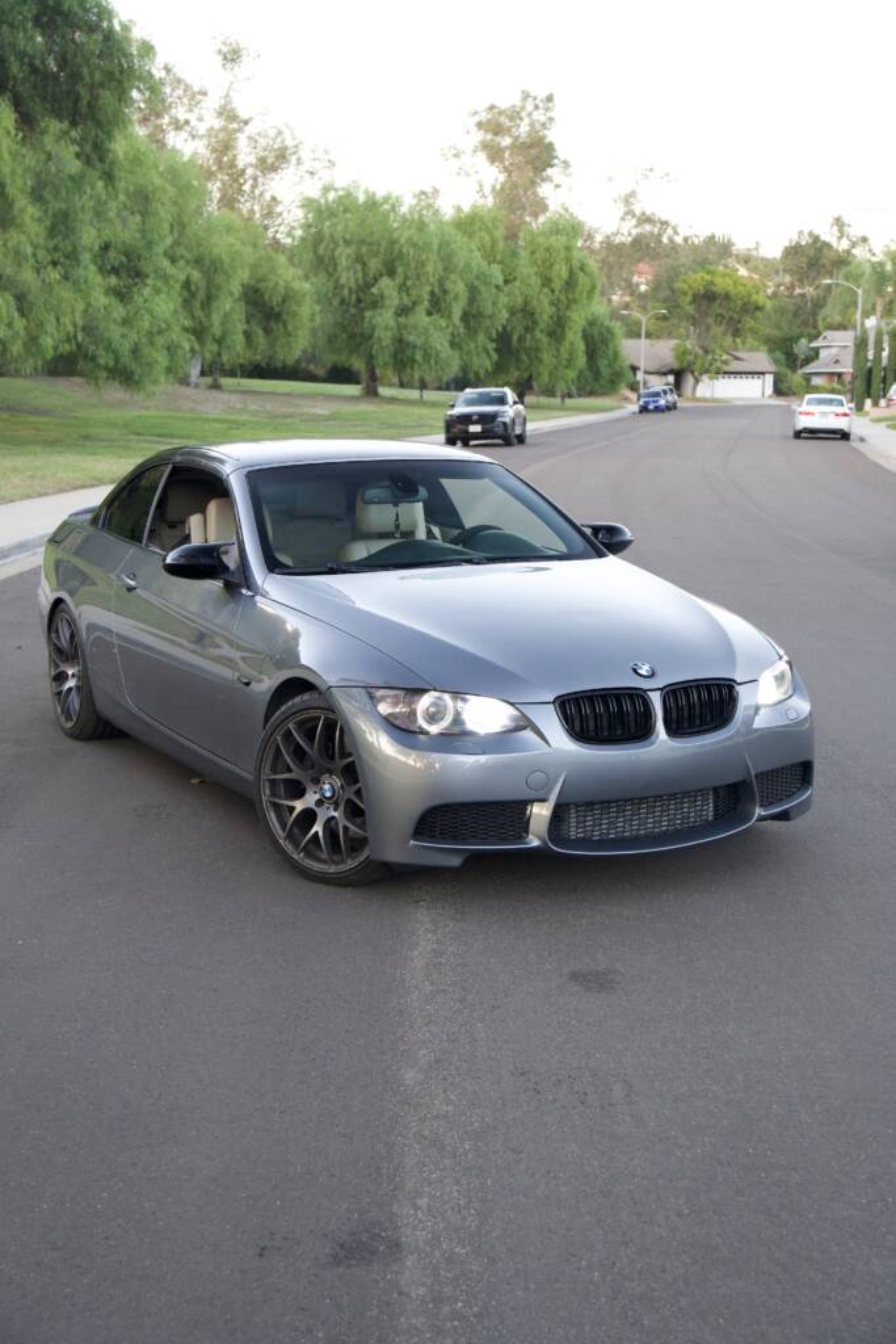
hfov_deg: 28.1
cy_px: 672
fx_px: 1791
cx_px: 448
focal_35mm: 48
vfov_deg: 41.1
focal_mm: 32
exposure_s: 1/200
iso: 1600
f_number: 3.2
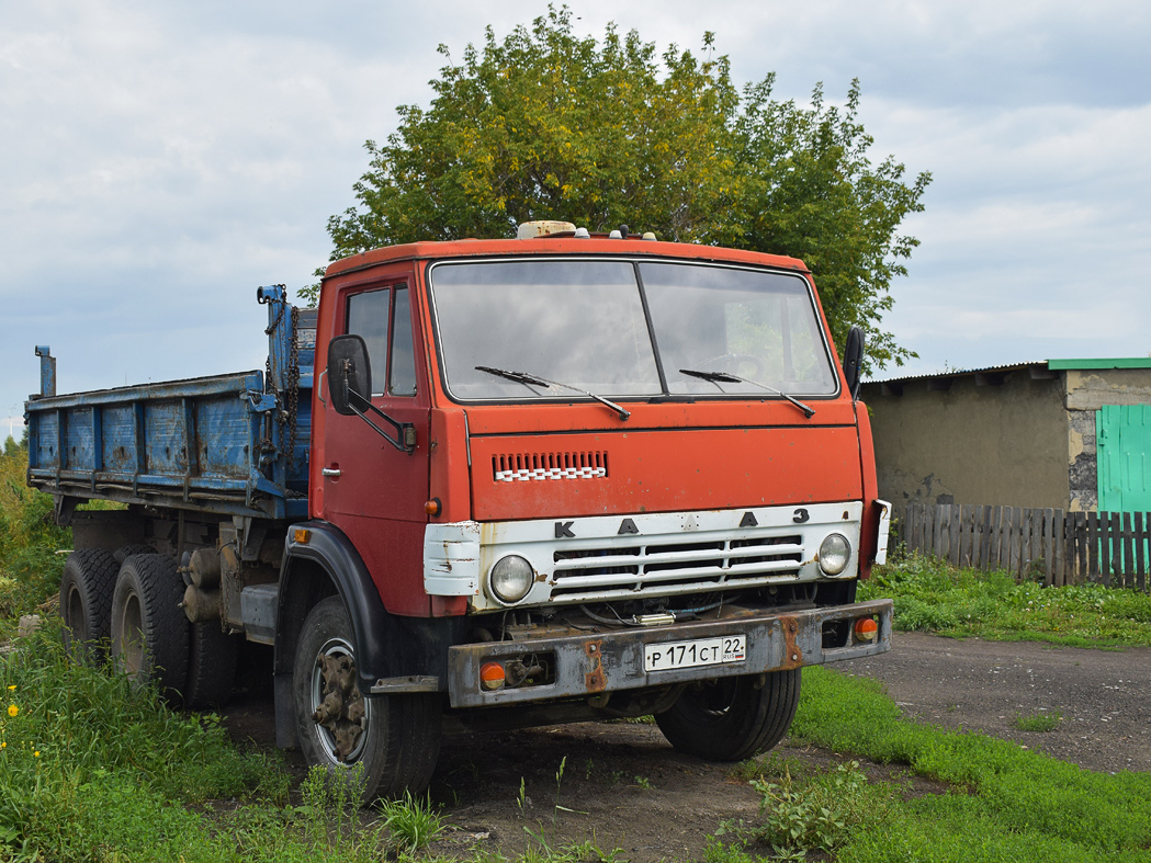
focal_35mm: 45
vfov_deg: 32.5
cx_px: 530
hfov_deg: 42.4
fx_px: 1481
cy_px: 432
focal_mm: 27
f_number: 6.3
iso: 200
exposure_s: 1/800
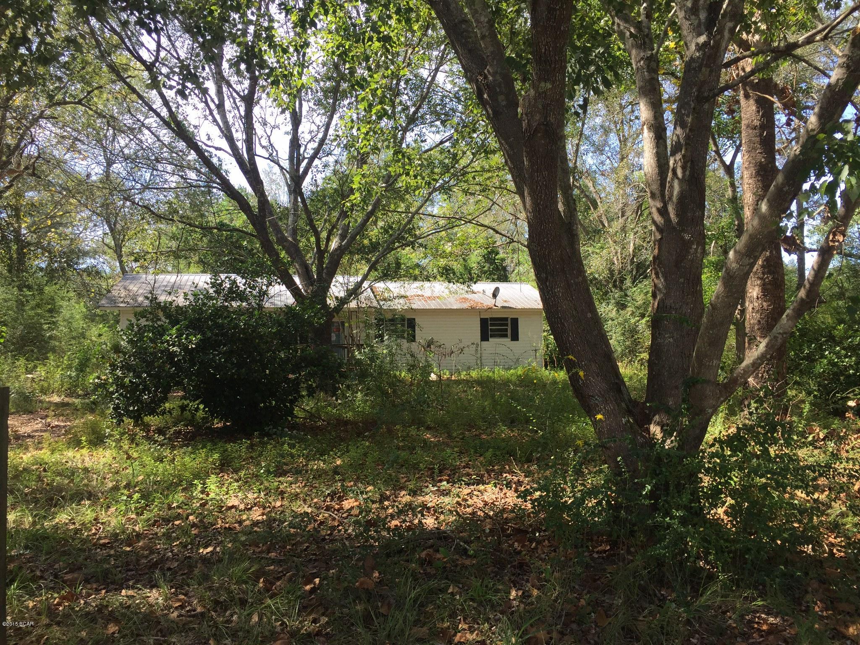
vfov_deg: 48.2
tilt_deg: +3.4
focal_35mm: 29
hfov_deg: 61.7
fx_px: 720
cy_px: 322
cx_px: 430
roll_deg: -0.2
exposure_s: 1/430
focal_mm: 4.15
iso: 32
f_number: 2.2
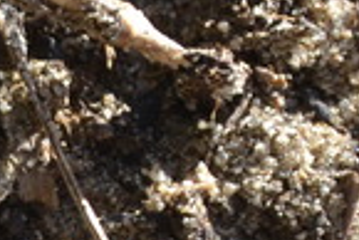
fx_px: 5443
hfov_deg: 3.7
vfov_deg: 2.5
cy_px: -20
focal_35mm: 545
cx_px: -532
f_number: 8
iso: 180
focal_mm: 55
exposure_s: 1/125
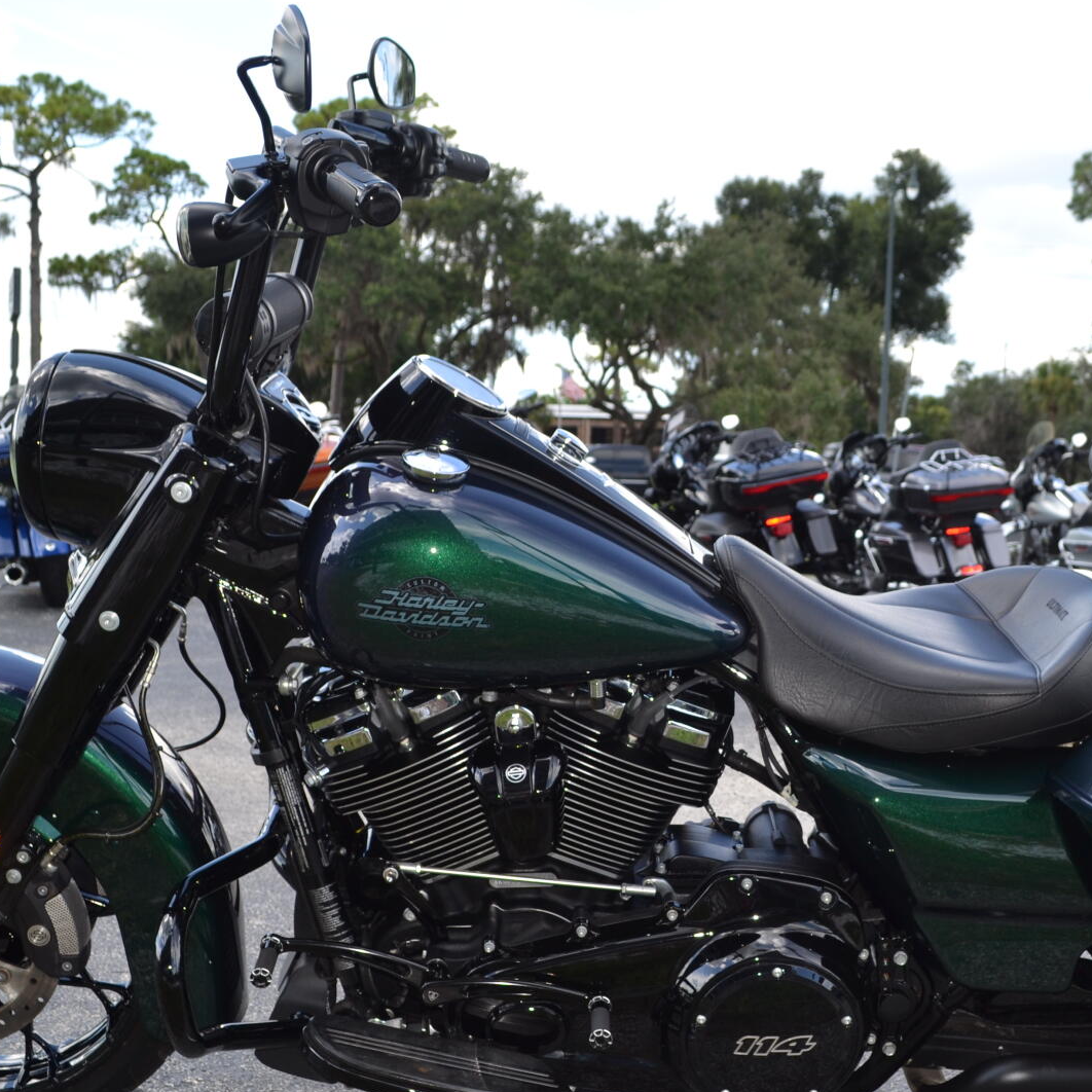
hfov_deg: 35.1
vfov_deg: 35.2
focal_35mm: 48
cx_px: 701
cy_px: 671
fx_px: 1713
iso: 100
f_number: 5.6
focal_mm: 20
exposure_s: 1/200
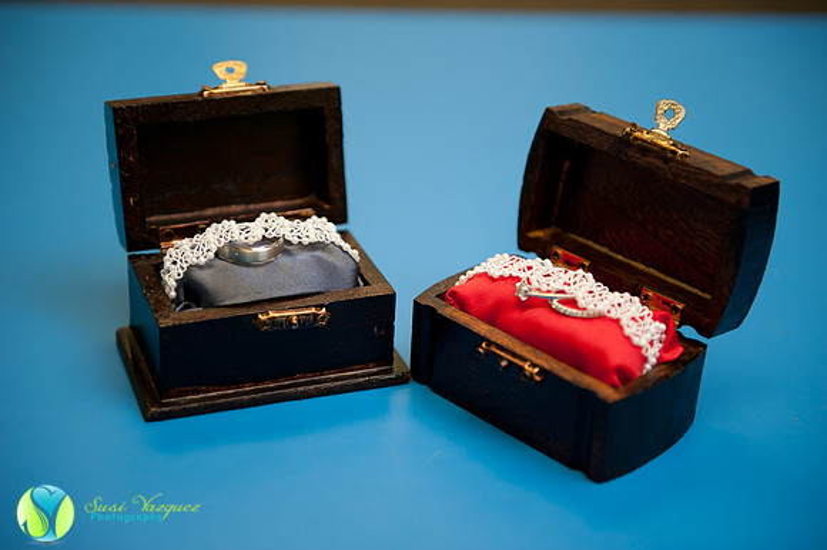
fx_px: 1515
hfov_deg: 30.5
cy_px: 275
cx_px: 414
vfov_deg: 20.6
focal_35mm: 66
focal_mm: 66
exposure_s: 1/80
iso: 200
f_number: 2.8
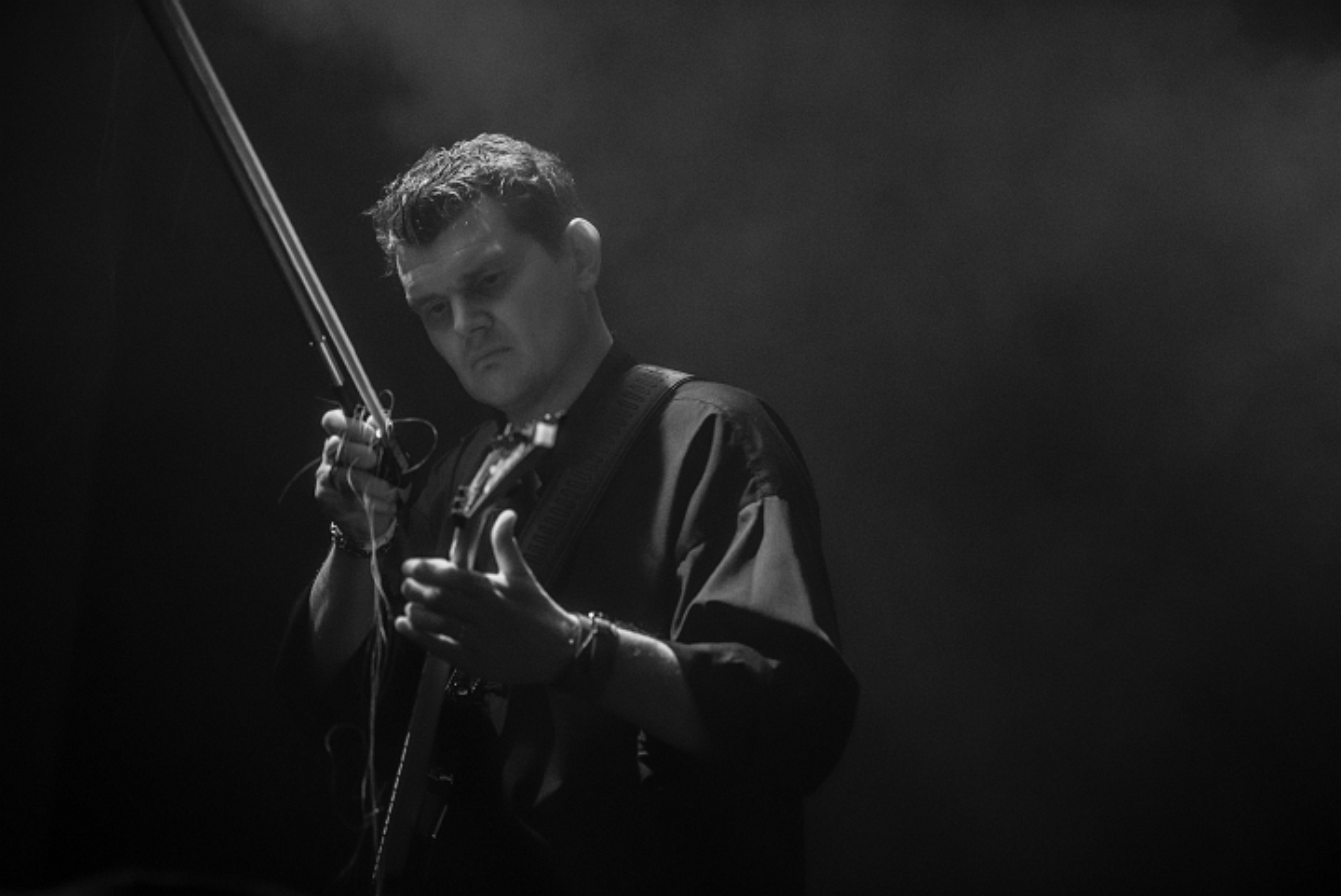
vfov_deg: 10.2
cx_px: 670
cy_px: 448
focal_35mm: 135
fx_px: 5032
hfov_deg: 15.2
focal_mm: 135
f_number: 2.8
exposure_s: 1/320
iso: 3200
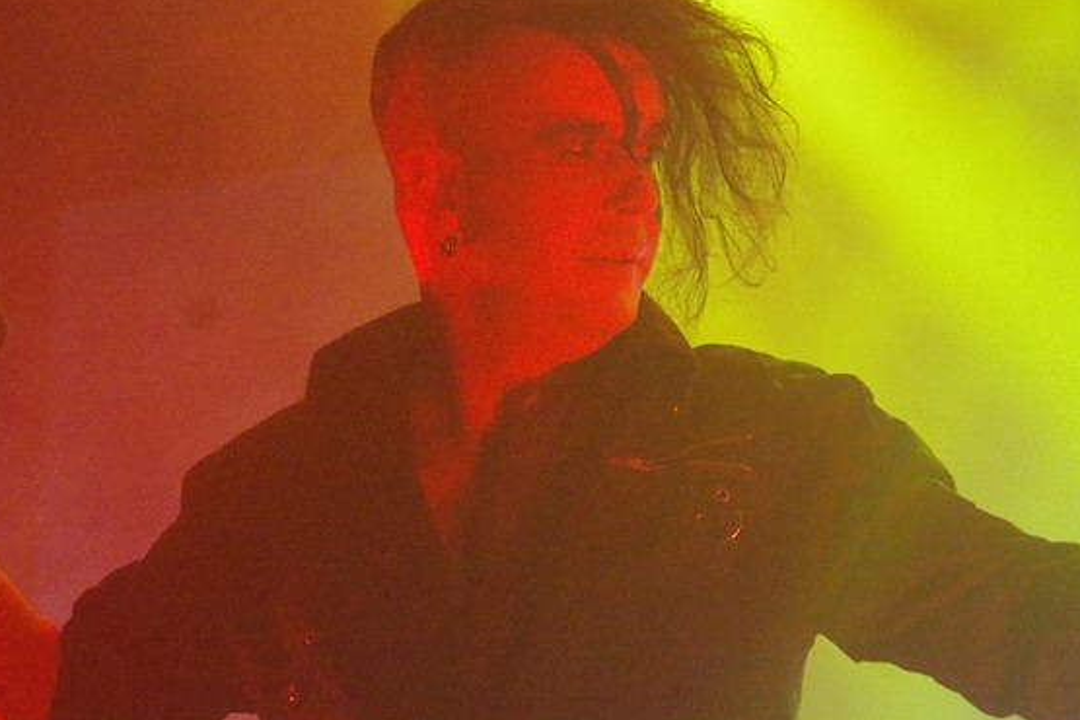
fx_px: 4380
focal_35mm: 146
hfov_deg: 14.1
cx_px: 603
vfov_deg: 9.4
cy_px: 387
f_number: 5.6
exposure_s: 1/250
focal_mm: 60
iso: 6400
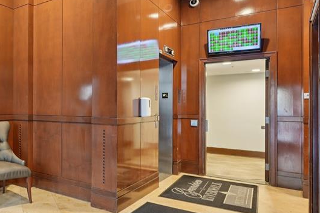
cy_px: 103
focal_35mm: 31
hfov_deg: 51.4
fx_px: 275
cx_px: 18
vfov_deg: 42.3
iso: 400
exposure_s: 1/1.25
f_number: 9
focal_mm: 16
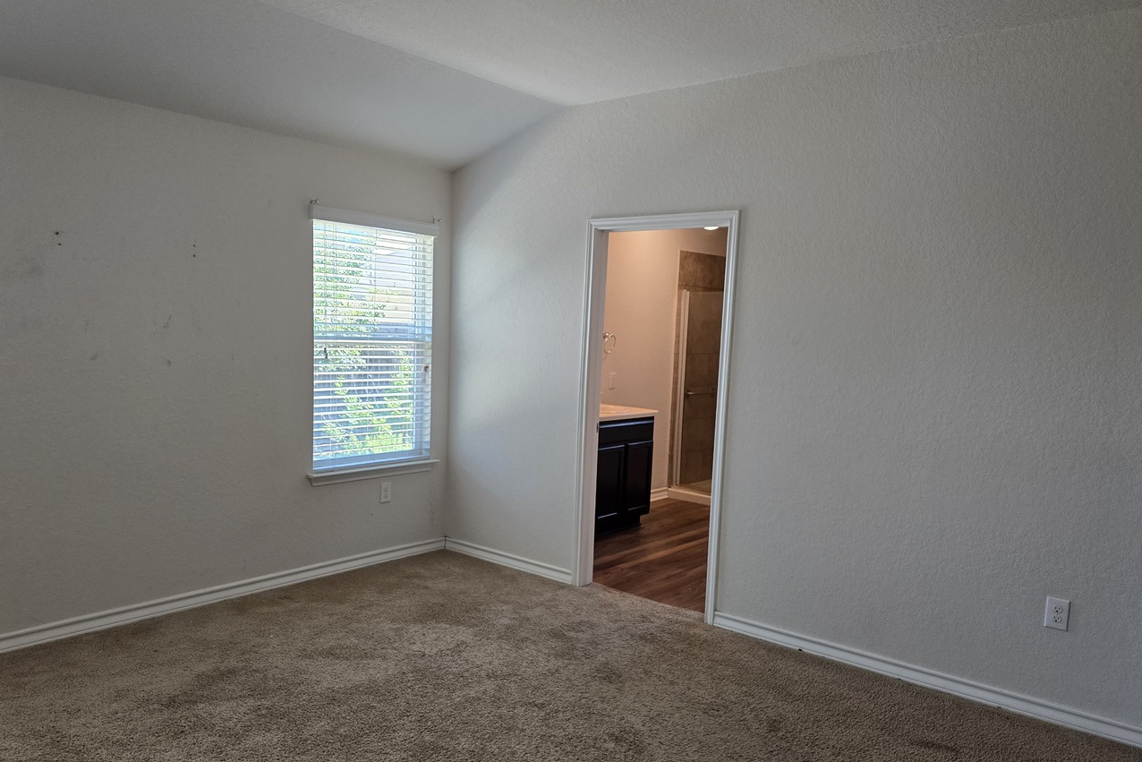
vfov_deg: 47.9
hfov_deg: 67.4
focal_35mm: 27
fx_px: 857
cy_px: 410
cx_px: 550
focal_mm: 6.3
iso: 125
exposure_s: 1/120
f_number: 1.7
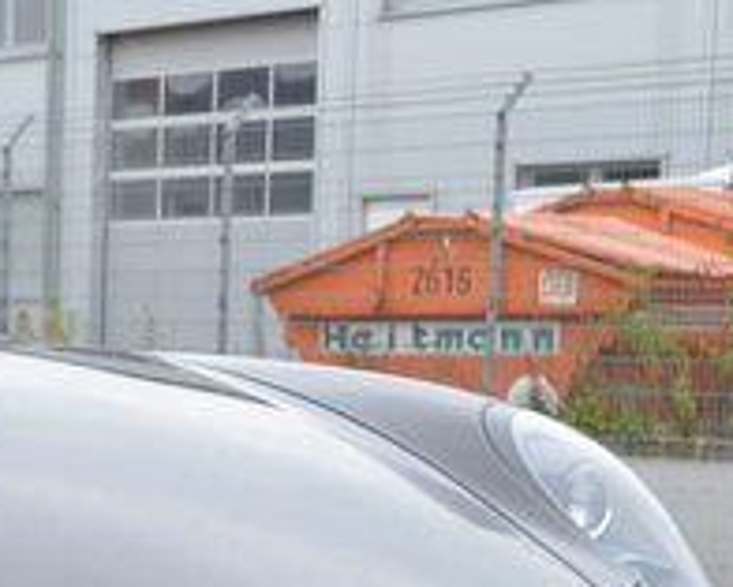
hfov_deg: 14.8
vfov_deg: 12.4
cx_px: -355
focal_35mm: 121
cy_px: 772
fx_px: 2626
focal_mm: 22
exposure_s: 1/50
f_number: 3.8
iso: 800
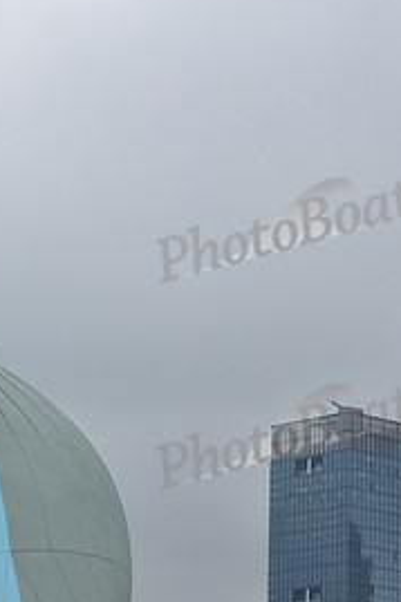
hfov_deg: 9.0
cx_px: 41
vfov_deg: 13.4
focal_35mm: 151
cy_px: 580
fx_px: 2526
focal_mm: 70
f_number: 9
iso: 400
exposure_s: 1/800
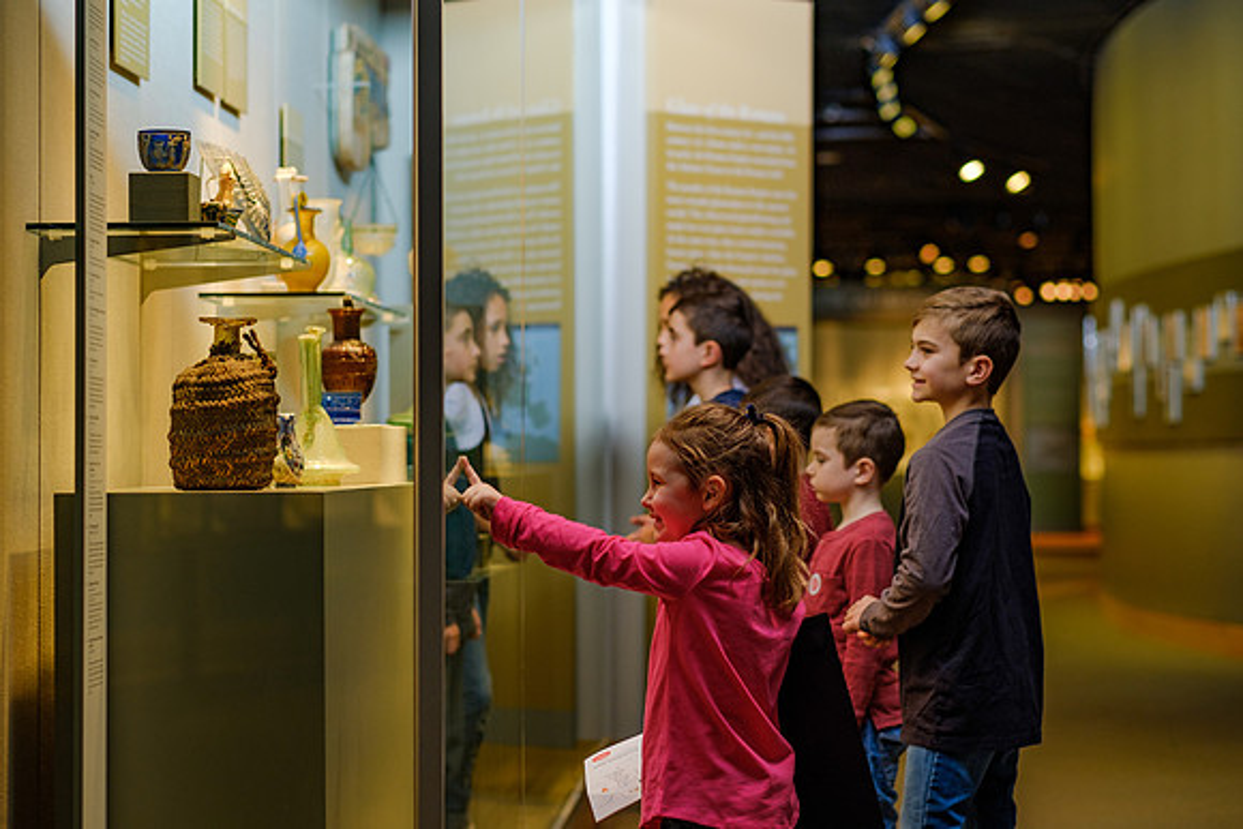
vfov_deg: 15.1
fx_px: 3137
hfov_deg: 22.4
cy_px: 386
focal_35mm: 91
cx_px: 574
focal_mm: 56
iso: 200
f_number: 2
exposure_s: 1/125
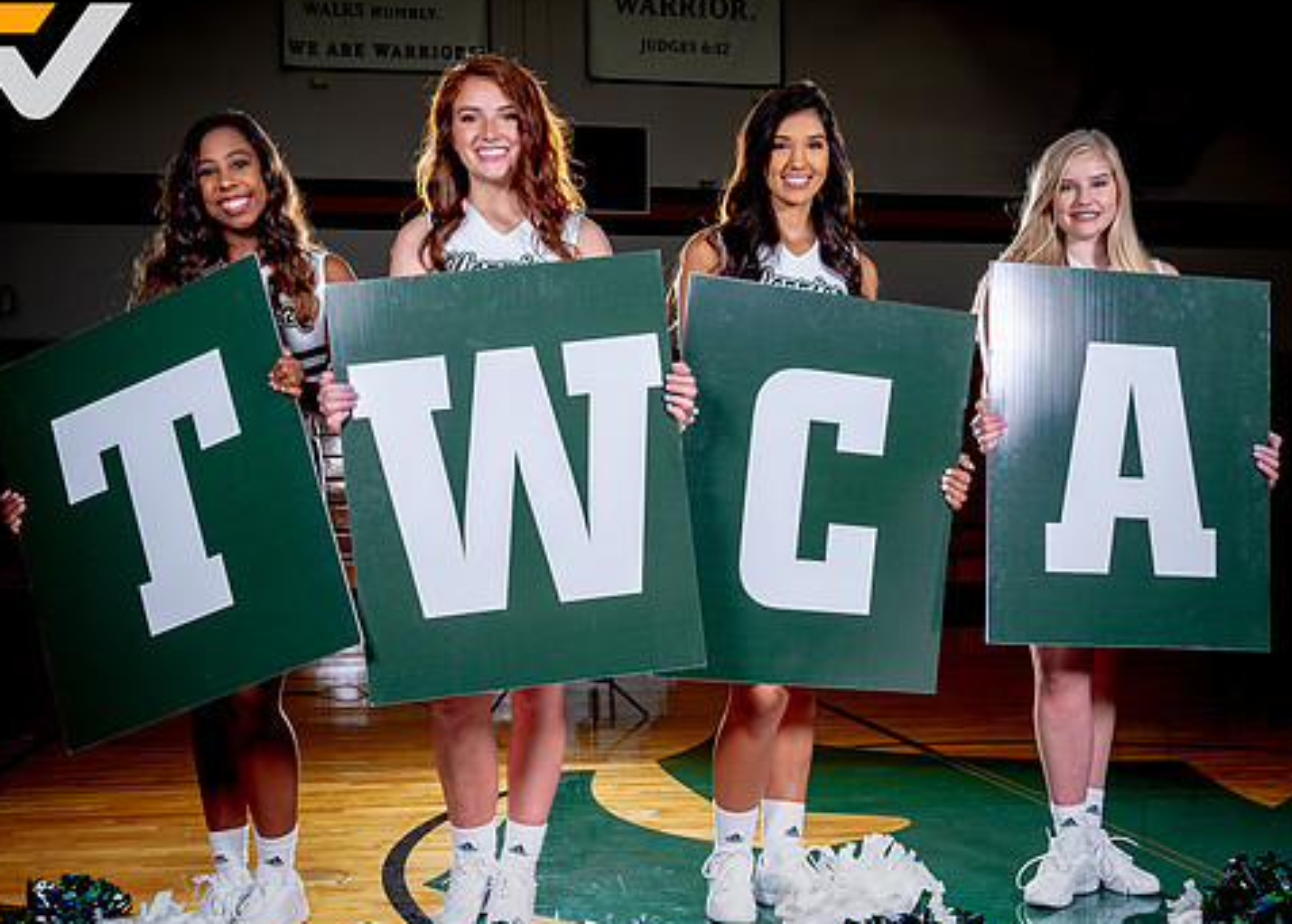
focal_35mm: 44
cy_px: 518
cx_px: 652
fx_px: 1615
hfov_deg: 43.6
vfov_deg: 31.9
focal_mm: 32
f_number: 8
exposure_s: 1/160
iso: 125
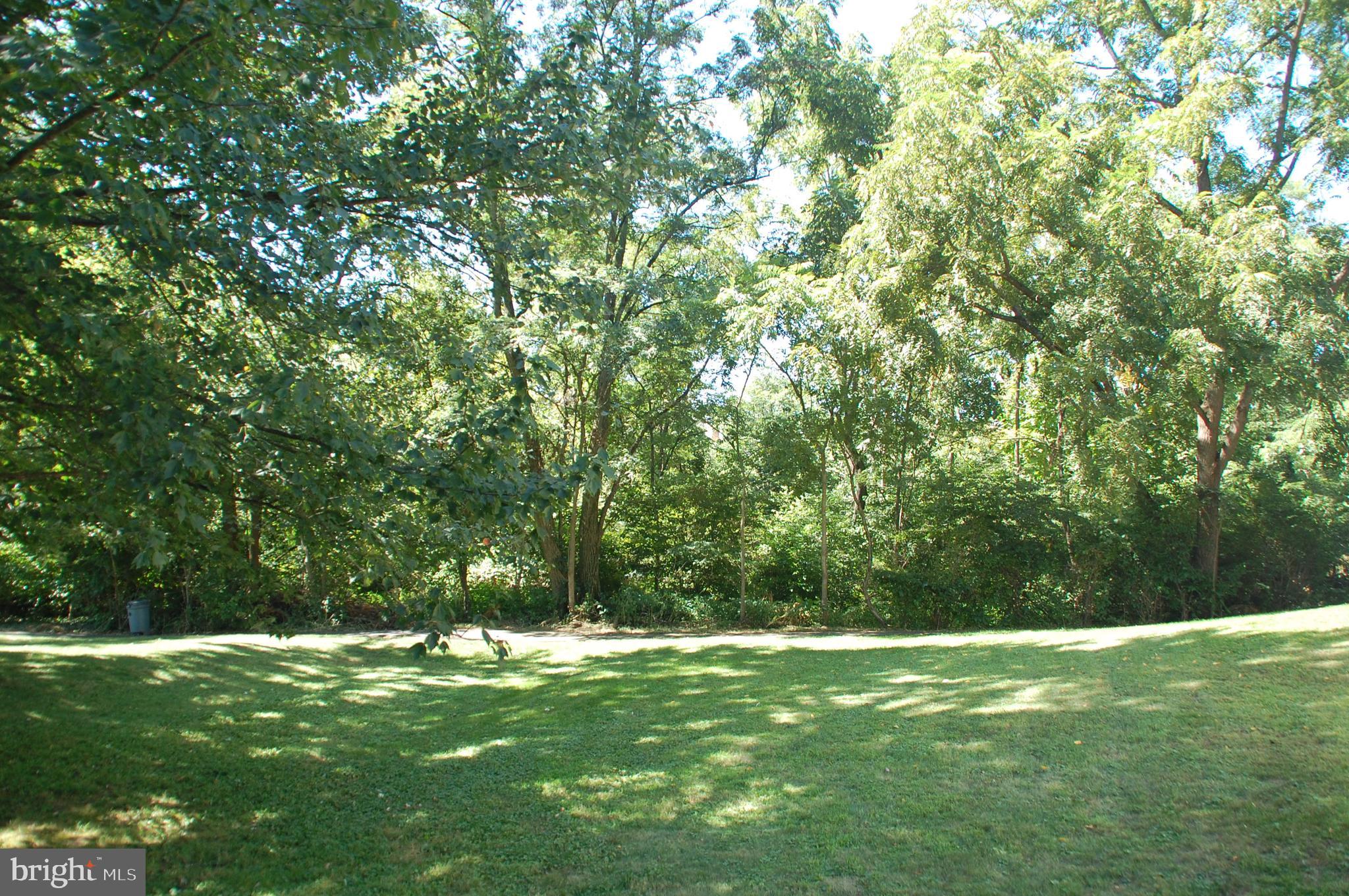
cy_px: 448
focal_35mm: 27
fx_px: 1011
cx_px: 674
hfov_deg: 67.4
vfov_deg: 47.8
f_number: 5.6
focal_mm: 18
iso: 320
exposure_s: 1/125
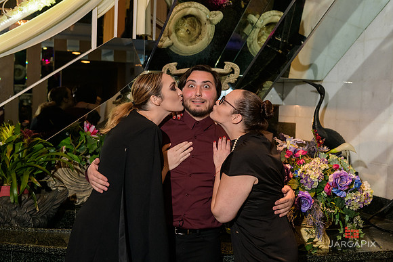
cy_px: 131
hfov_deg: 39.6
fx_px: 546
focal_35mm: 50
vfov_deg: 27.0
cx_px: 196
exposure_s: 1/125
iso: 1000
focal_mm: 50
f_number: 5
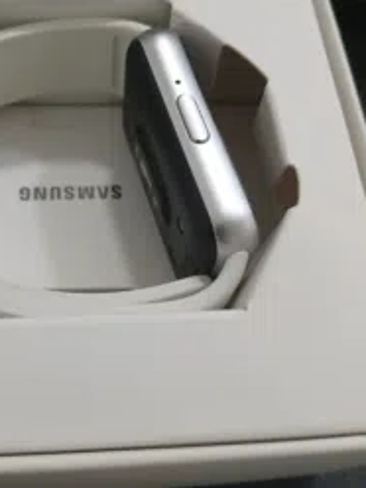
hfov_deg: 33.8
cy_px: 197
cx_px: 102
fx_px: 592
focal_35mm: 42
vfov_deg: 44.6
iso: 200
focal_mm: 3.98
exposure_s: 1/50
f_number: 1.8
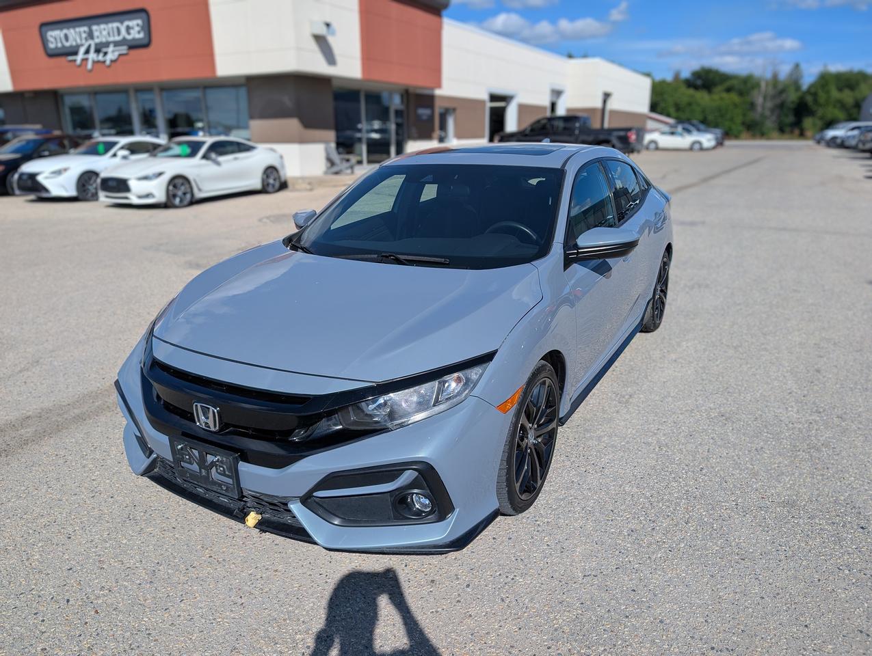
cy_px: 328
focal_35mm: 24
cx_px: 436
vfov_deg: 56.9
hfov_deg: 71.5
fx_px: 605
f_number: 1.68
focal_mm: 6.9
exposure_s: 1/1912
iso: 21
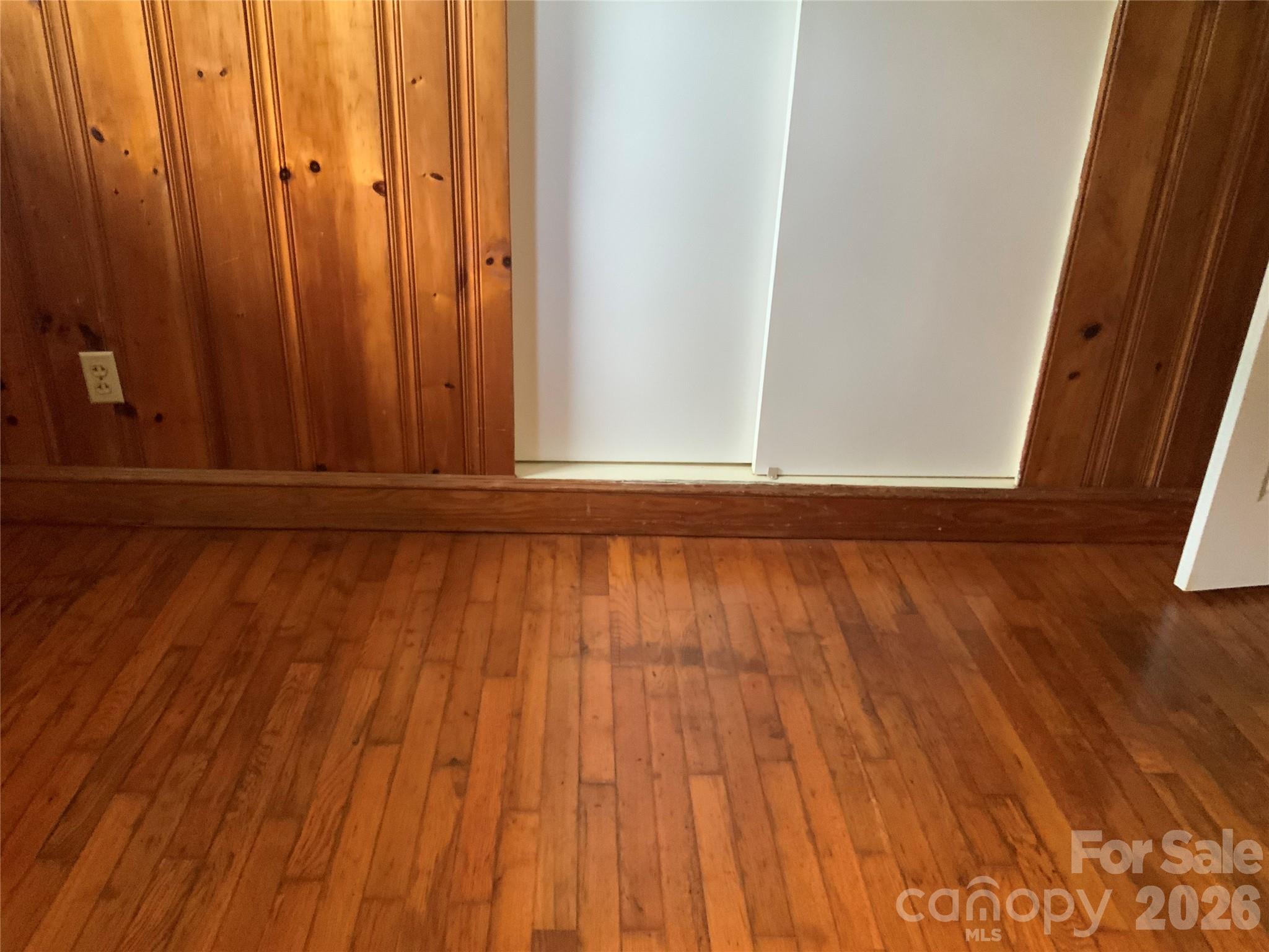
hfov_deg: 61.7
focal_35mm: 29
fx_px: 1063
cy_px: 476
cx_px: 634
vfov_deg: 48.2
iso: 320
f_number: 1.8
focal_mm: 3
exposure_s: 1/40
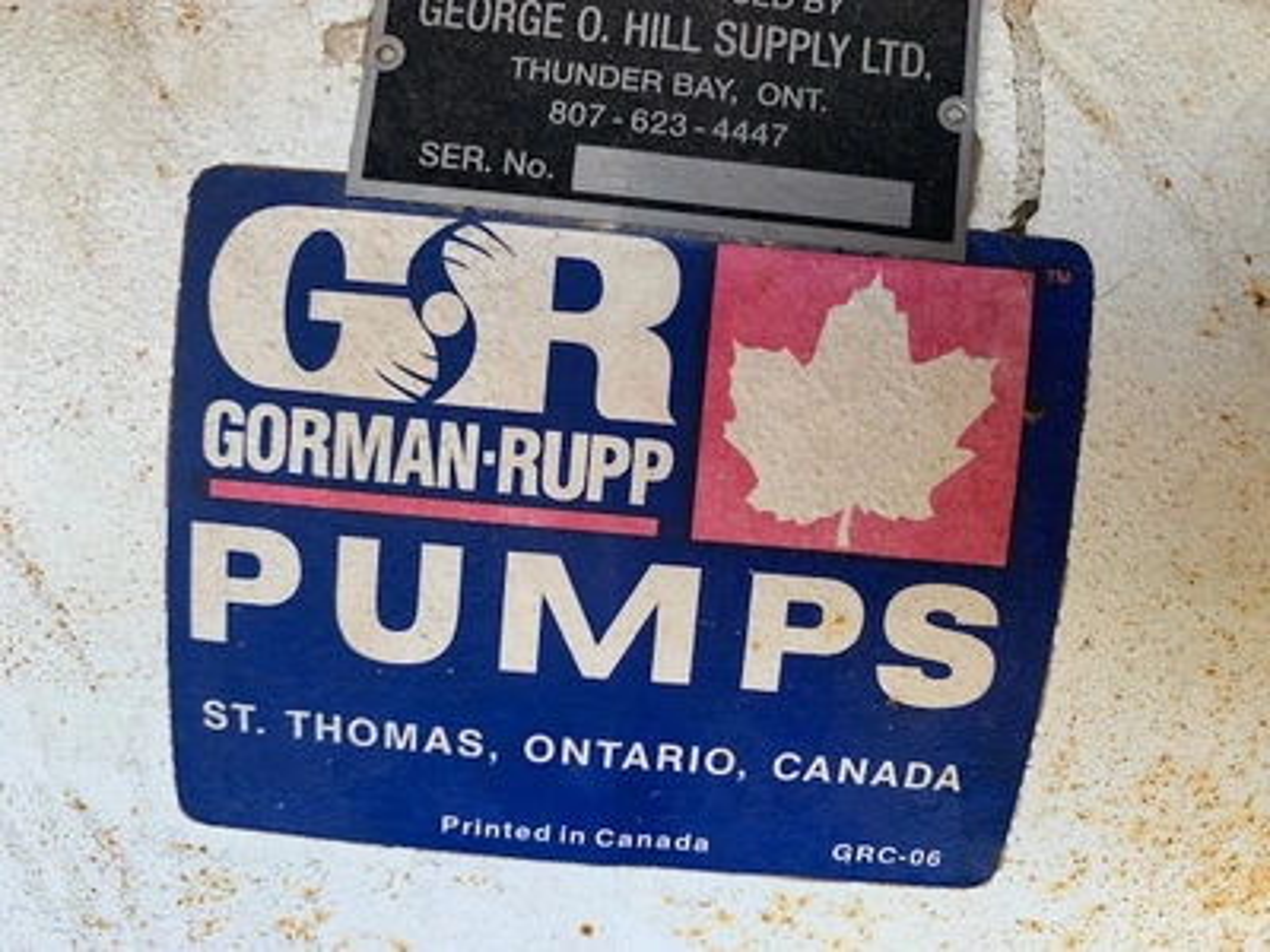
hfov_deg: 67.3
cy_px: 476
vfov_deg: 53.1
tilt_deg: -22.4
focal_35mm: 26
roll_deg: -4.2
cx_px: 635
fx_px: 954
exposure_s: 1/121
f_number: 1.8
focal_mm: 4.25
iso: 32
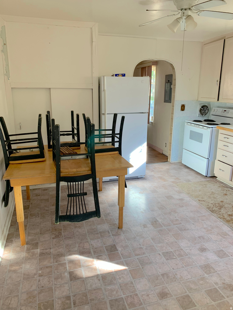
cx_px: 116
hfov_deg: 53.1
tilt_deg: -13.9
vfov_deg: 67.3
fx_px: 233
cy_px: 155
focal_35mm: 26
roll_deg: -0.3
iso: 100
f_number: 1.8
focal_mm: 4.25
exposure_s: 1/88
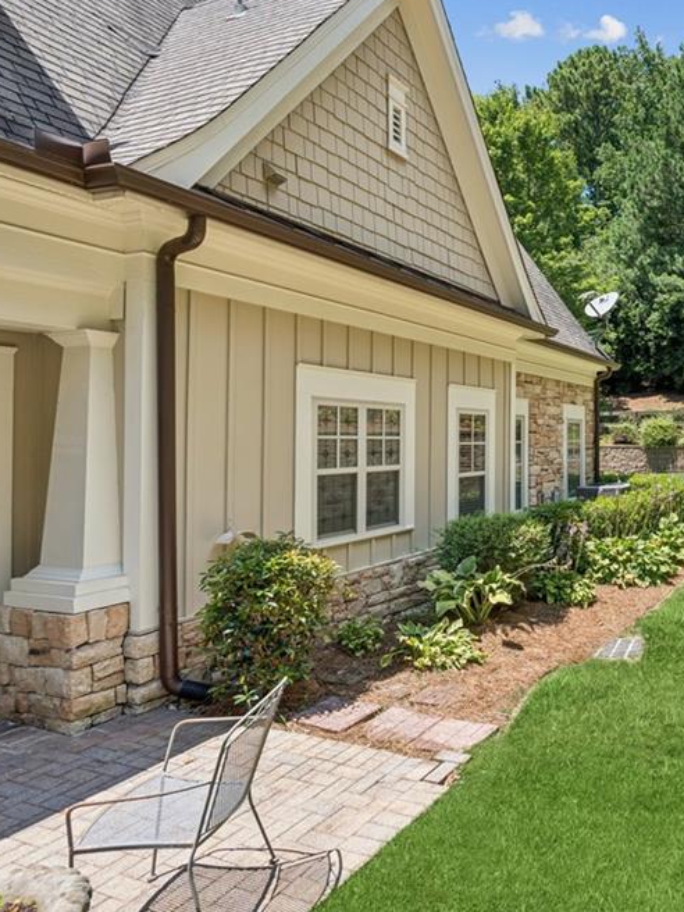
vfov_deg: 71.6
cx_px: 627
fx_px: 632
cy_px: 453
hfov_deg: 49.9
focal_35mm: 24
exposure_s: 1/125
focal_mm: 16
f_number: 8
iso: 100
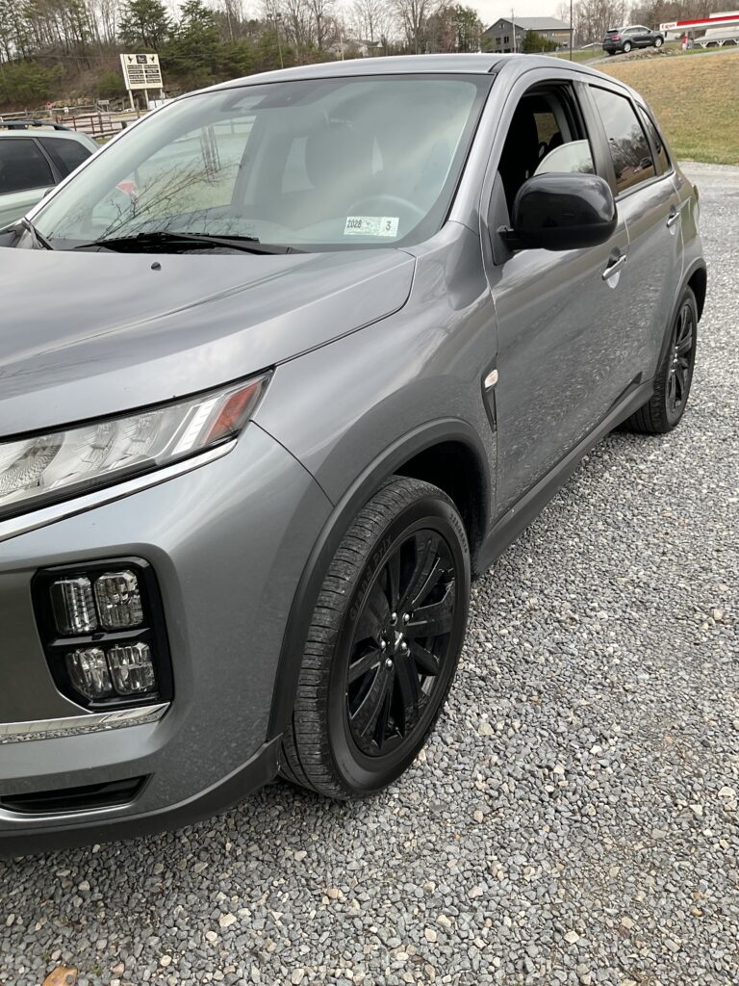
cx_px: 370
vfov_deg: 61.7
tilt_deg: -24.1
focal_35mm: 29
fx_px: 825
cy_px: 493
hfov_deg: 48.2
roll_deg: +6.1
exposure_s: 1/728
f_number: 1.8
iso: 16
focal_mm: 3
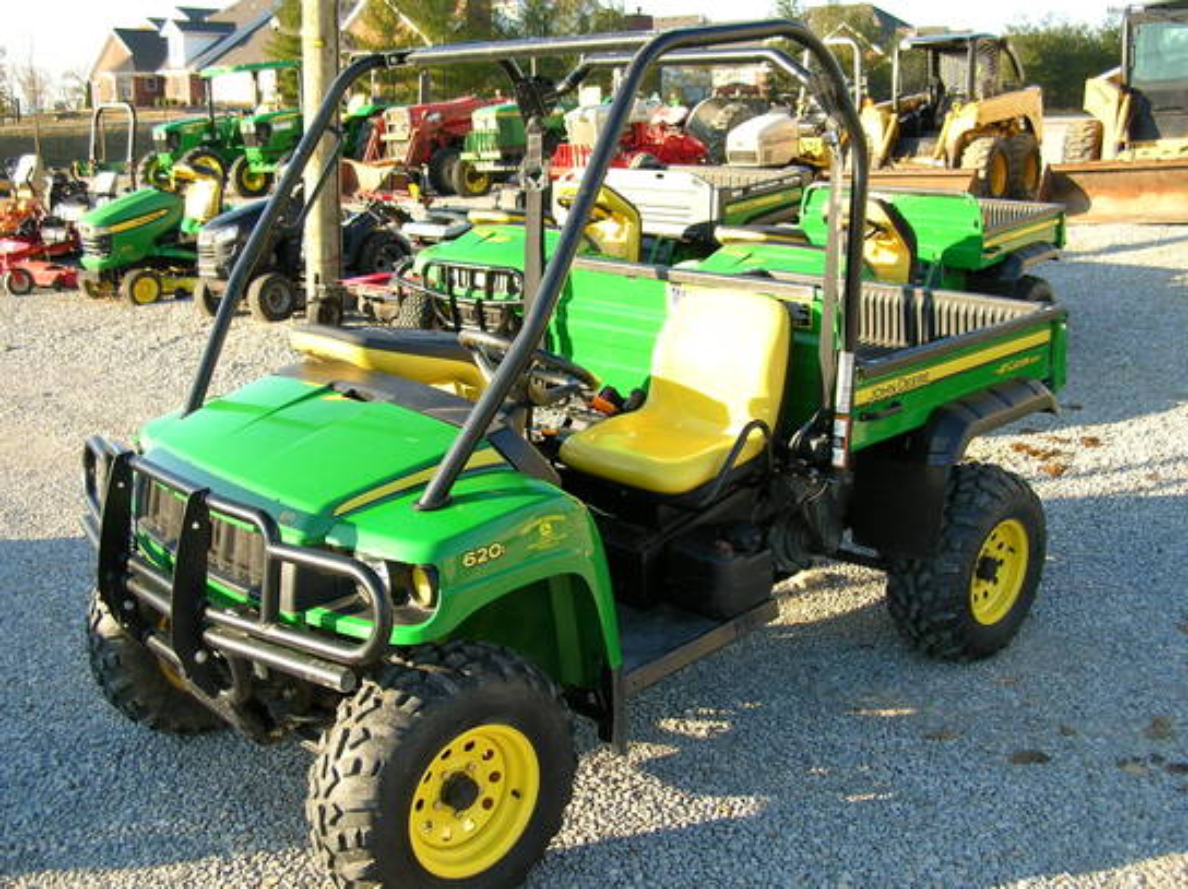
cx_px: 594
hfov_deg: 51.4
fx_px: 1234
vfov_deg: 39.6
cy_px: 444
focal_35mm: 36
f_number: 2.7
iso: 50
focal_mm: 6
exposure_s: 1/200
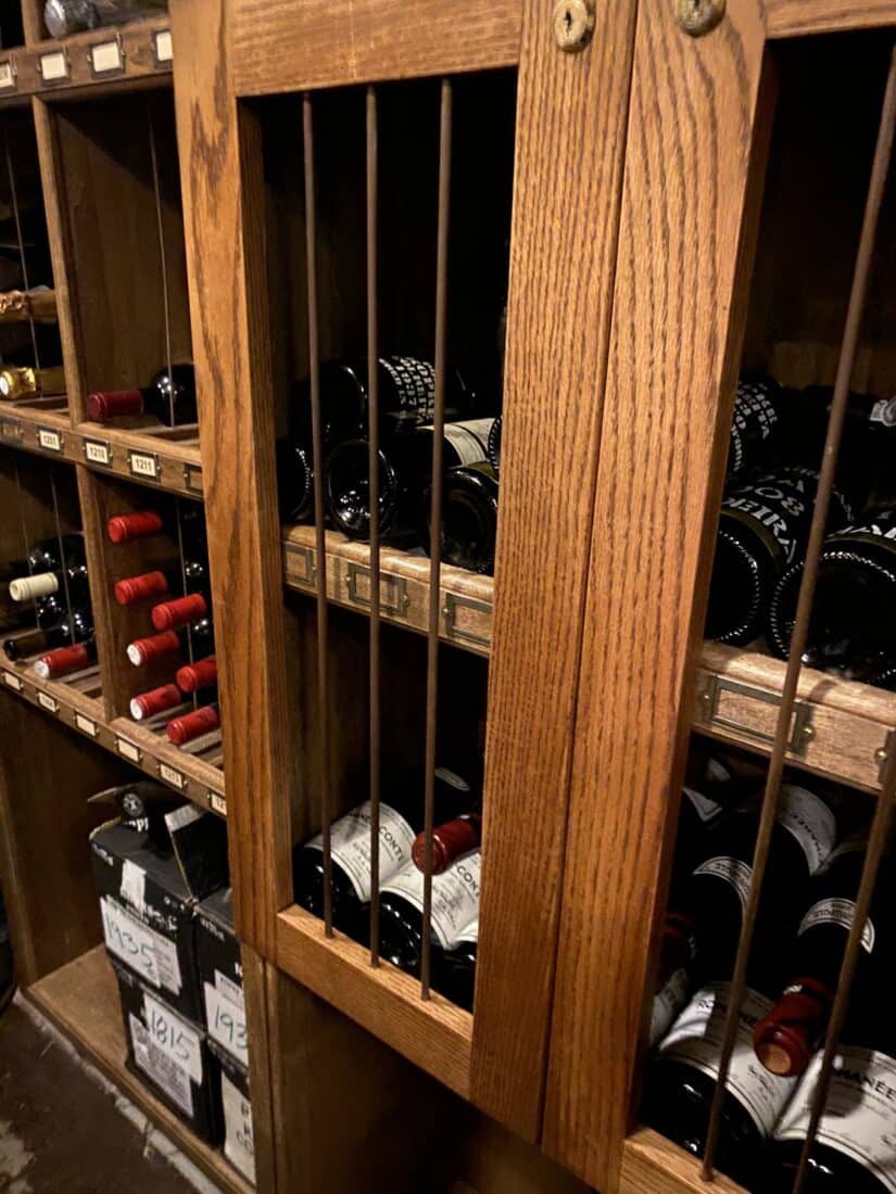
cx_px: 448
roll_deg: -1.7
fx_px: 897
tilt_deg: -20.2
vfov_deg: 67.3
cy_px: 597
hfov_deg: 53.1
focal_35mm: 26
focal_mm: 4.25
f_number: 1.8
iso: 640
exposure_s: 1/4
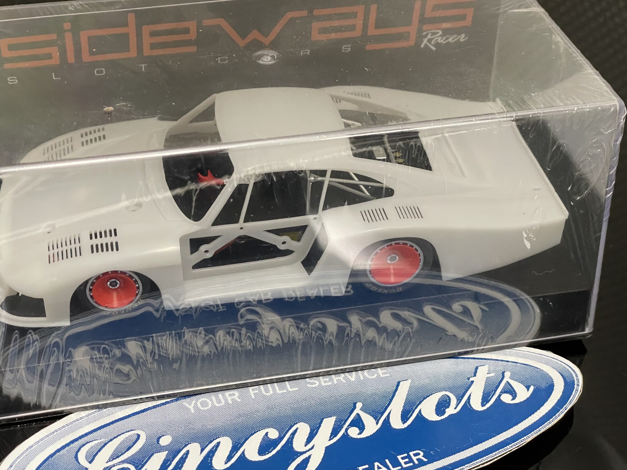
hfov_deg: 31.7
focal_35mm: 61
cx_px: 299
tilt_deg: -38.8
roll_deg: -1.2
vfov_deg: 24.0
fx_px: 1105
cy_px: 274
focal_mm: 6
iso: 400
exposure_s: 1/60
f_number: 2
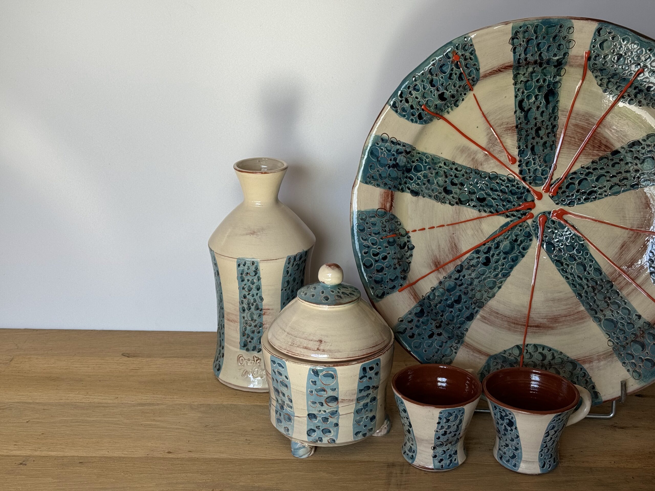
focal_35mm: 48
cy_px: 246
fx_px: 908
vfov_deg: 30.3
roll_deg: +0.5
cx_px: 328
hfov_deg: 39.7
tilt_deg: -19.1
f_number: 1.78
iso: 64
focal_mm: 6.76
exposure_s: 1/604
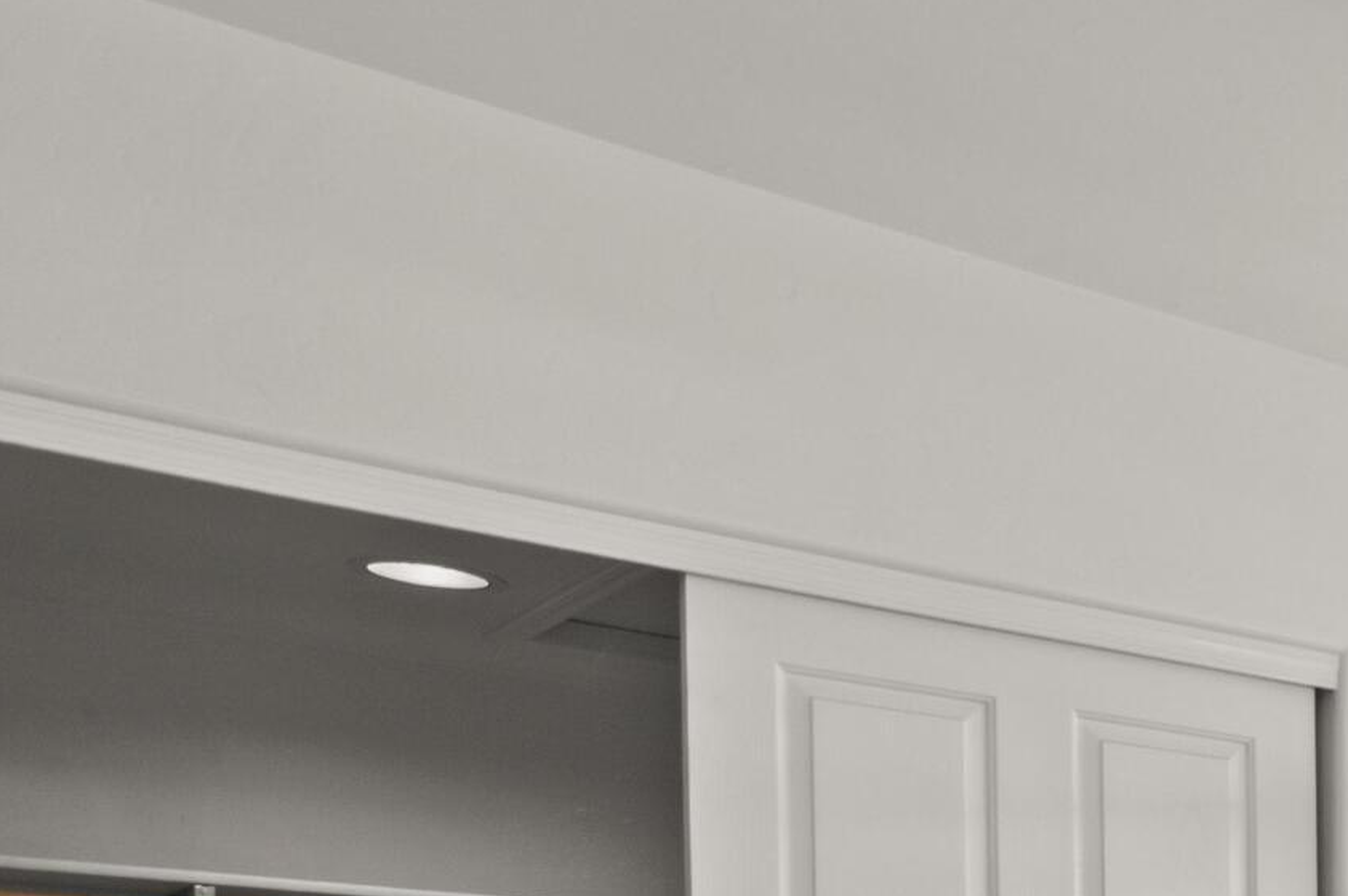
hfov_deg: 24.1
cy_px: 1205
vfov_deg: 21.2
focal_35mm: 57
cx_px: 2206
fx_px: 2133
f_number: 22
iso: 800
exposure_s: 1/2.5
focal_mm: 16
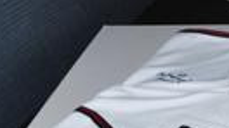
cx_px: 267
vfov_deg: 8.7
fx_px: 831
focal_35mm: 137
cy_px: -49
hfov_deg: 15.2
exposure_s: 1/60
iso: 800
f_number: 3.5
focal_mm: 18
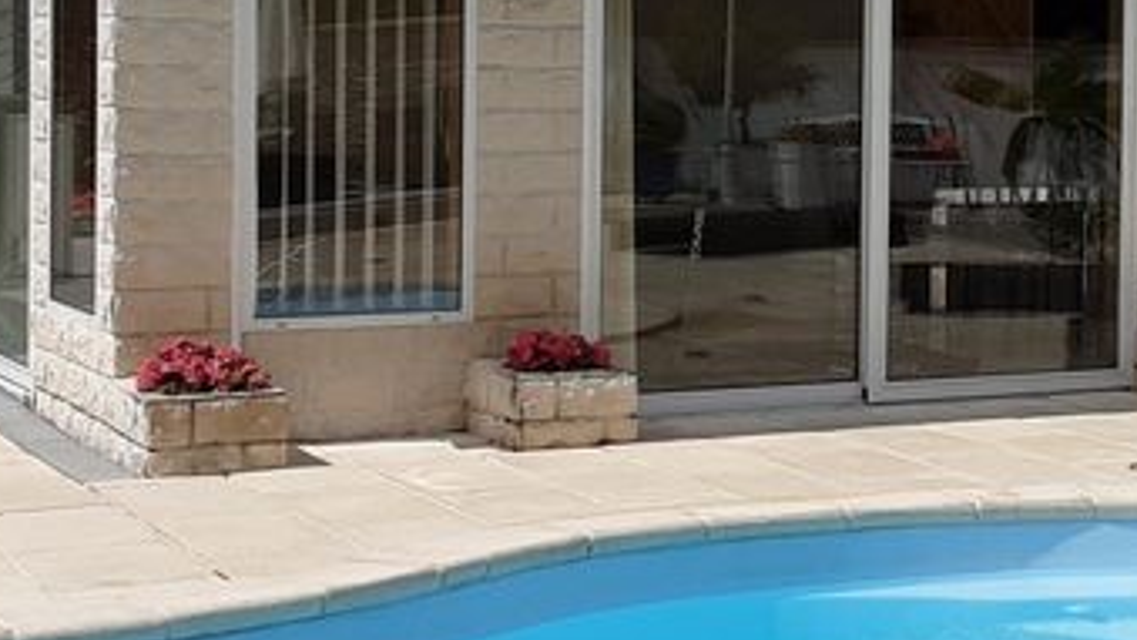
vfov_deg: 13.4
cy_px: 168
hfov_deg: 23.2
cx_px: 983
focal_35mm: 90
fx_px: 2714
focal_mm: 2.9
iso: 40
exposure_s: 1/4405
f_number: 1.9
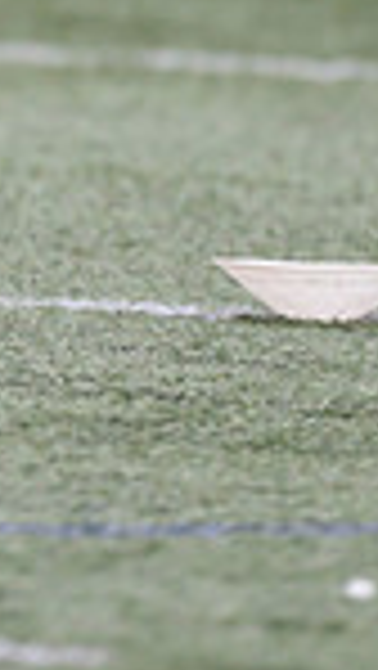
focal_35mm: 2155
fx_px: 38334
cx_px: -713
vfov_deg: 1.0
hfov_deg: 0.6
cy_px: -451
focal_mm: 400
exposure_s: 1/1600
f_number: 3.2
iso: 500
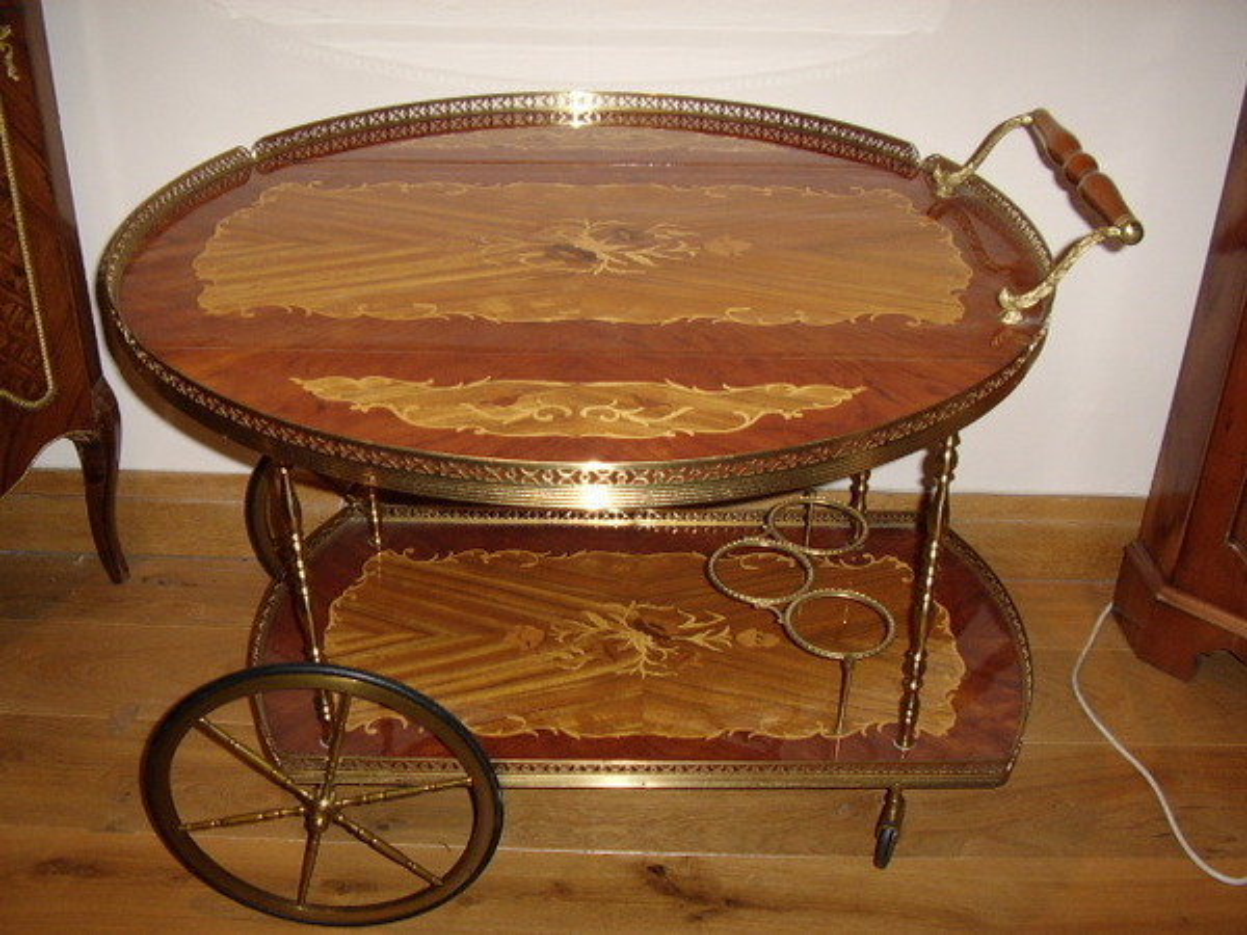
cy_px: 468
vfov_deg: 46.8
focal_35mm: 30
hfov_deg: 60.0
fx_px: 1081
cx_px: 624
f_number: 2.9
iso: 183
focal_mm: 5.8
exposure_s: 1/30
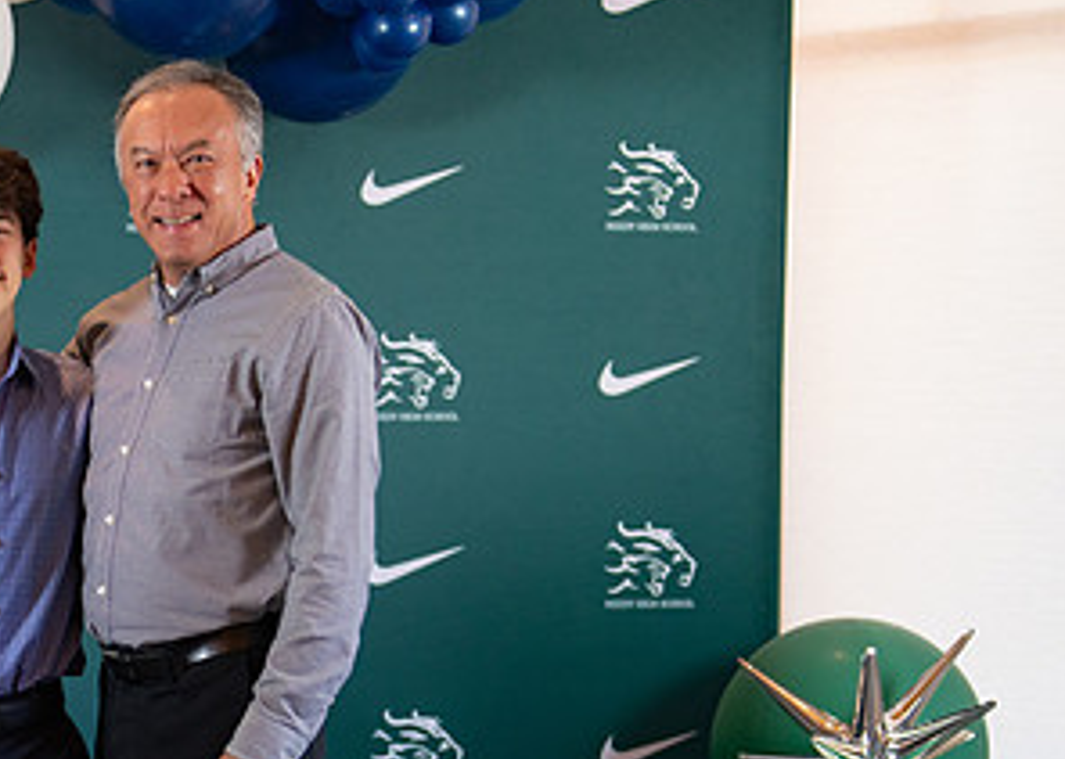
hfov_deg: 18.3
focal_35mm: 107
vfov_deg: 13.2
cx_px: 48
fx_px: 3234
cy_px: 742
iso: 500
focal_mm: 50
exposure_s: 1/400
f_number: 1.2
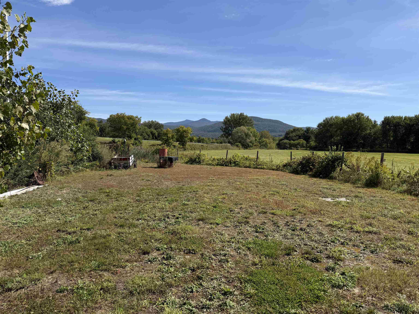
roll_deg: -0.5
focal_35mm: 24
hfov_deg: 71.6
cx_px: 210
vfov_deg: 56.8
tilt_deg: -2.7
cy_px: 157
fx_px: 291
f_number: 1.78
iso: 80
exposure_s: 1/6173
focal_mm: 6.76
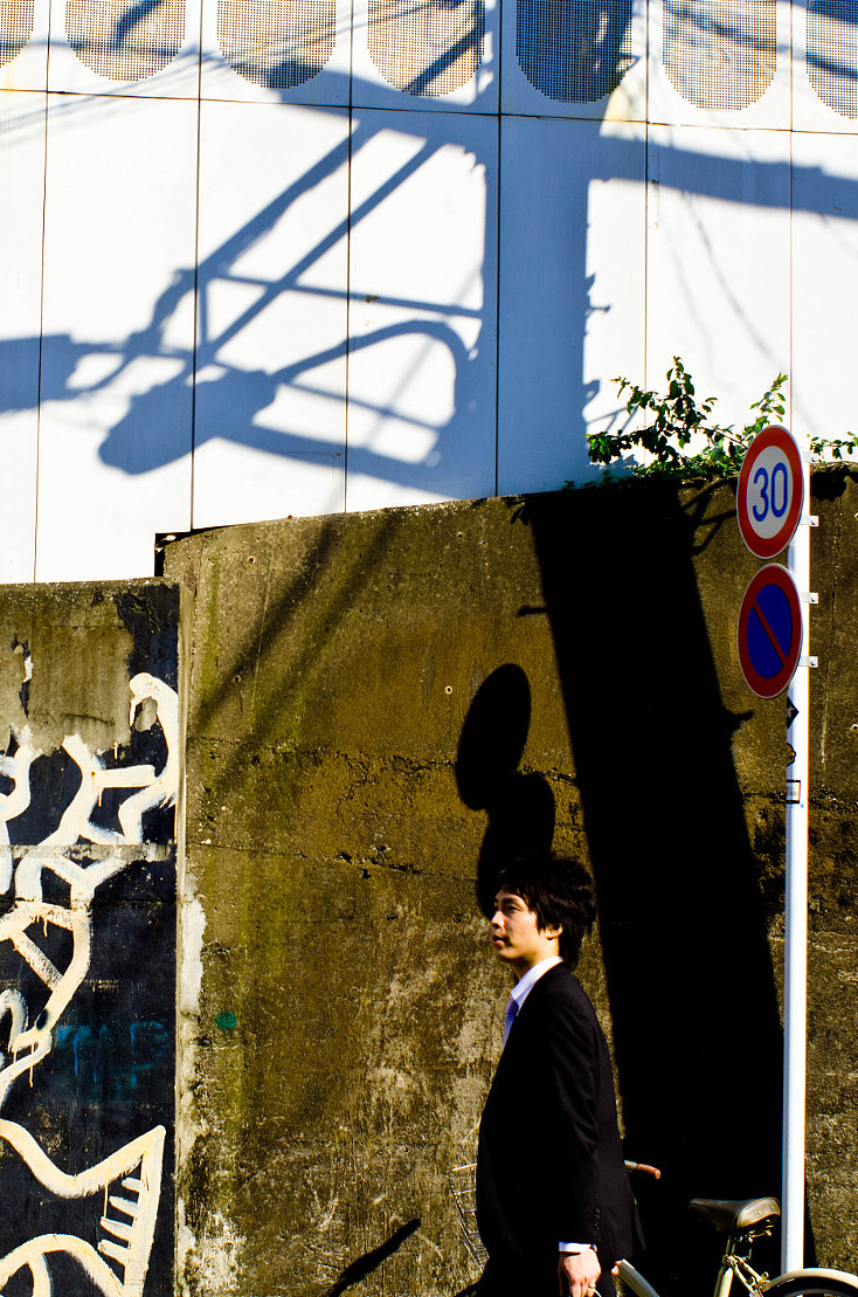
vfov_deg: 26.8
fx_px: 2720
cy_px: 581
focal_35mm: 76
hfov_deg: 17.9
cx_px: 258
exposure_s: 1/400
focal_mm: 35
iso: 100
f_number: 5.6
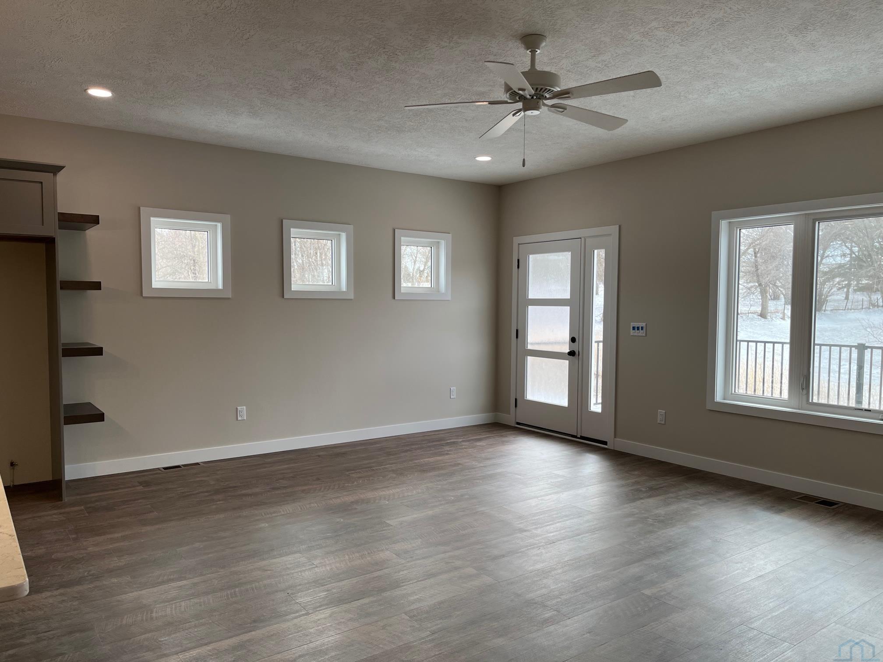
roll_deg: -0.8
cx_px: 442
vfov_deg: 53.1
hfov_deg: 67.3
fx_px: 663
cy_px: 331
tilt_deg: -3.7
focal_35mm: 26
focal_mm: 5.1
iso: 50
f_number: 1.6
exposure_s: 1/281
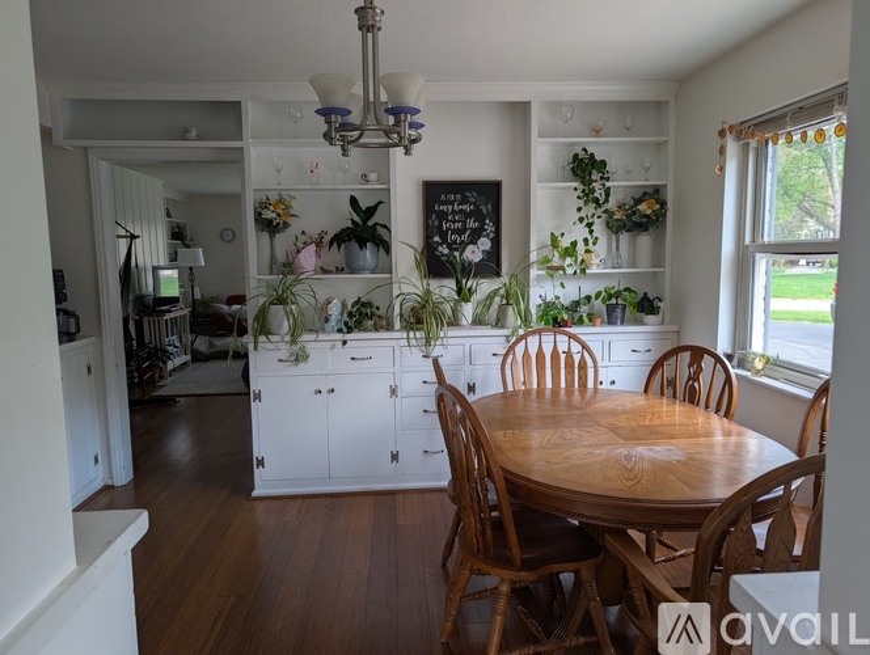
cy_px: 328
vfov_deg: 56.9
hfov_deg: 71.5
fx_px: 604
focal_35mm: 24
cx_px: 435
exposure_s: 1/46.3
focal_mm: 6.9
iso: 21
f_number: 1.68
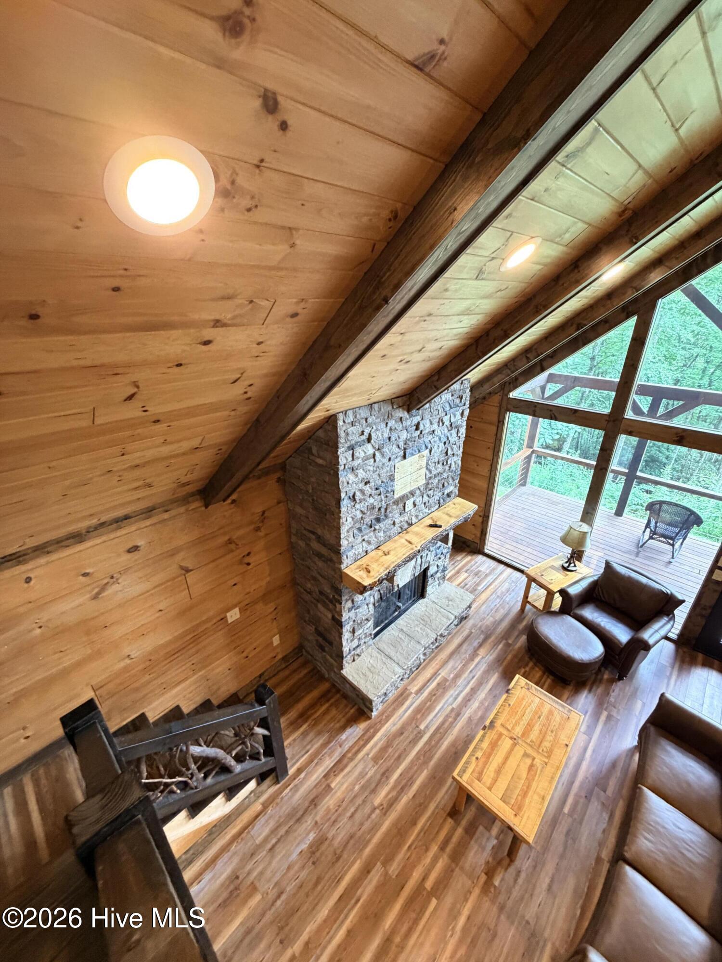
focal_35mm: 14
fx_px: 389
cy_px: 481
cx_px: 361
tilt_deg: -24.9
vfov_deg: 102.1
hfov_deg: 85.7
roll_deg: +0.9
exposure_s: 1/60
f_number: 2.2
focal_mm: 2.22
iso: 400
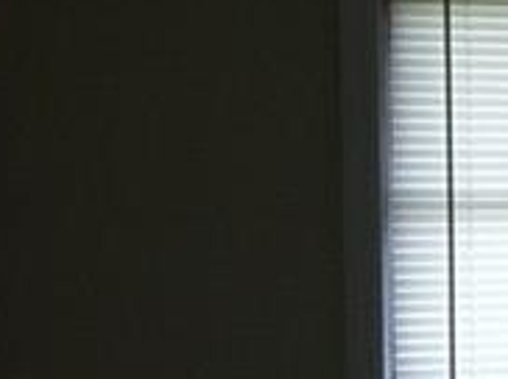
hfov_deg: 8.7
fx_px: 2887
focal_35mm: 197
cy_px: 290
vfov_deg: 7.5
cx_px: 1393
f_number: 2.8
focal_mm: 3.85
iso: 80
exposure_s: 1/40
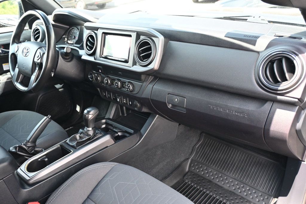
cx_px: 153
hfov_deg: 61.9
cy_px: 102
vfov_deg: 43.6
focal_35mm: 30
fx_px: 255
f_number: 3.8
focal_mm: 20
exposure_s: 1/125
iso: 1000
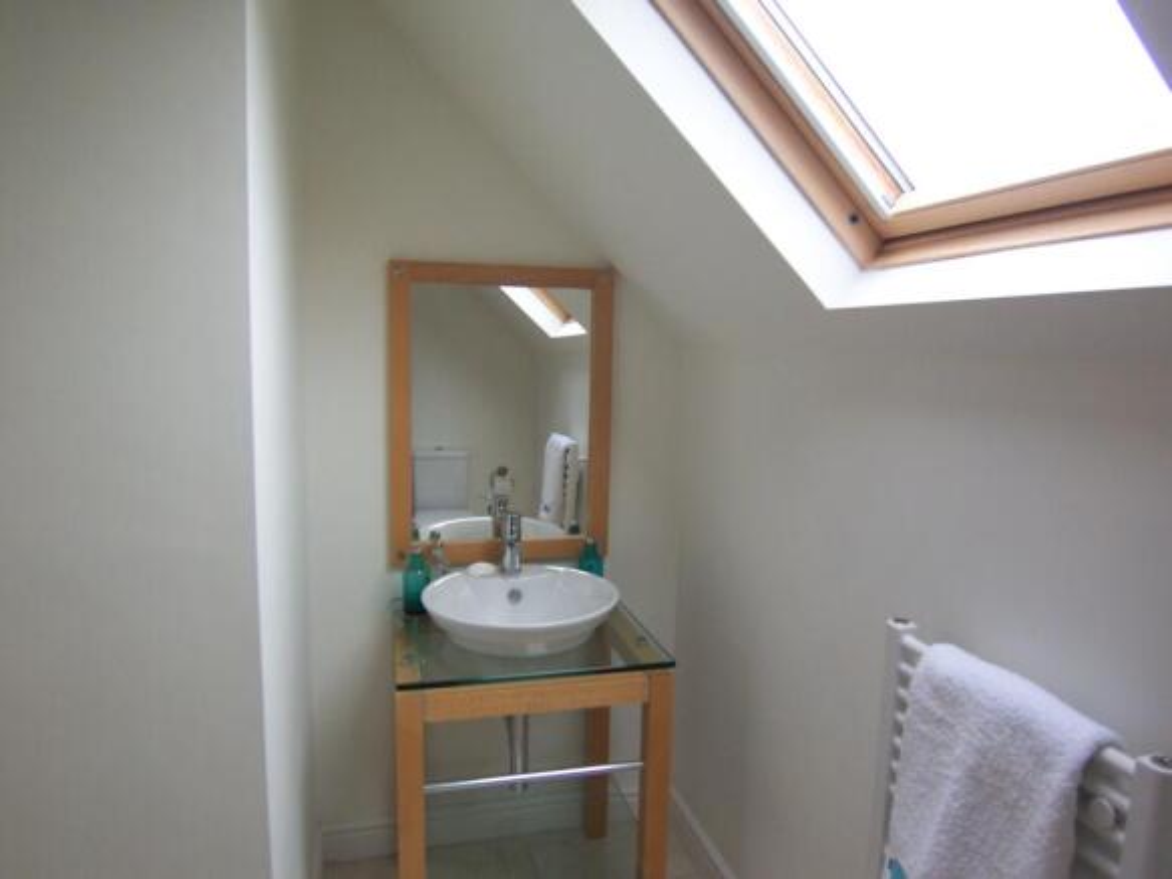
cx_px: 586
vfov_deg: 58.9
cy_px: 440
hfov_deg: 73.9
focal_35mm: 23
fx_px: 779
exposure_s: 1/30
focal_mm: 3.8
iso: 64
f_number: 2.8
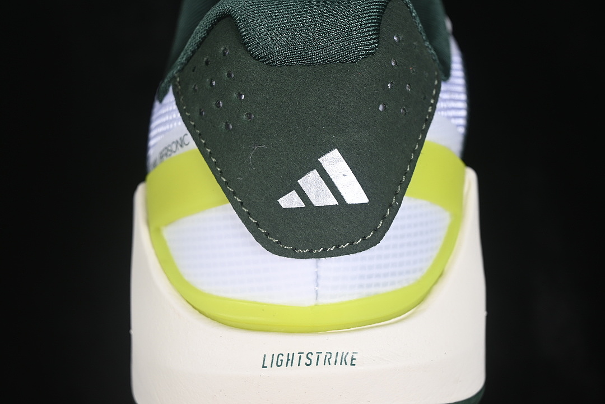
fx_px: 1260
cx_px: 302
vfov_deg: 18.2
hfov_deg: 27.0
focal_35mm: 75
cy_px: 202
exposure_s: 1/80
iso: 160
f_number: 7.1
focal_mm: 50
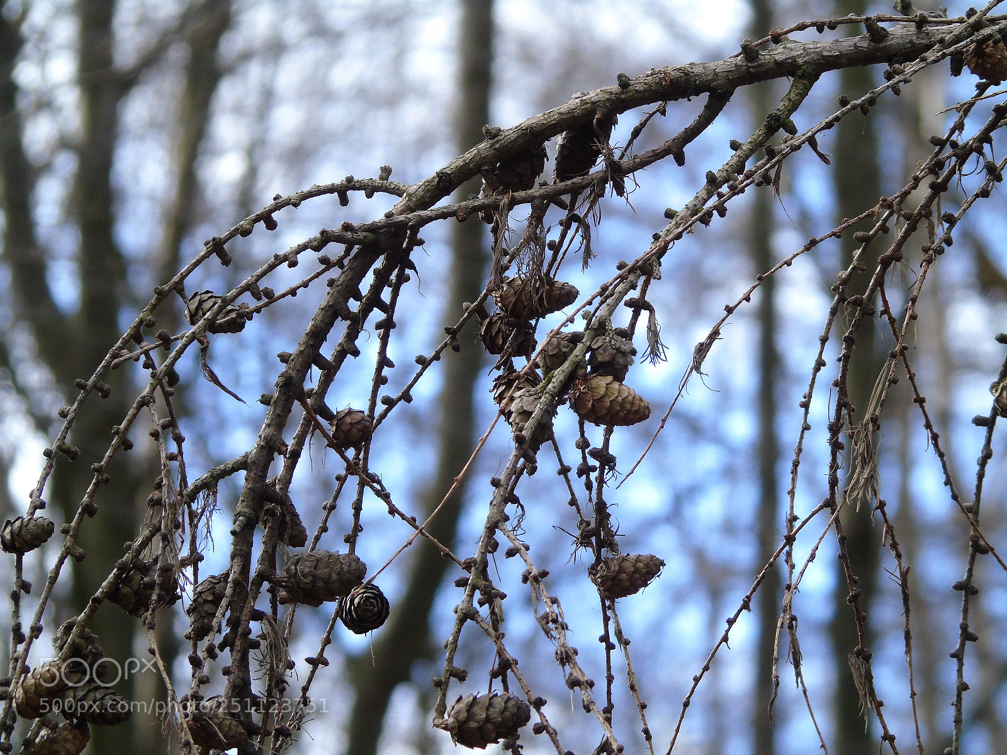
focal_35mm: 317
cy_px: 378
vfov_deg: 4.7
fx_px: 9222
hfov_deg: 6.3
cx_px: 504
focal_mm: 57
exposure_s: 1/125
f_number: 5.2
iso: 200
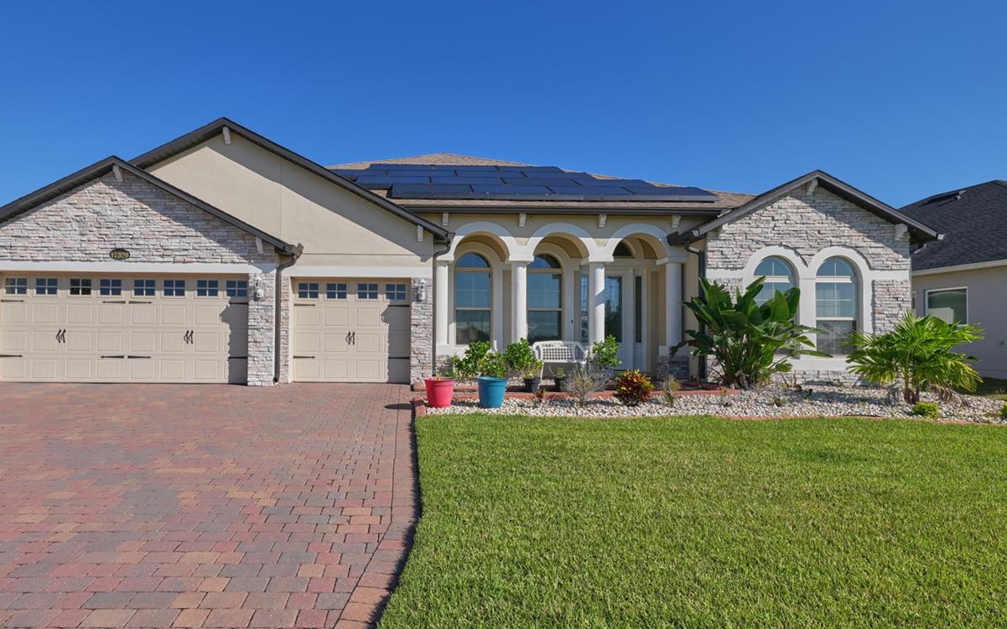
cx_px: 423
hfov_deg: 87.3
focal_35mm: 19
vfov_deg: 62.2
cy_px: 333
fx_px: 522
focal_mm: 14
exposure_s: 1/200
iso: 100
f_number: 10
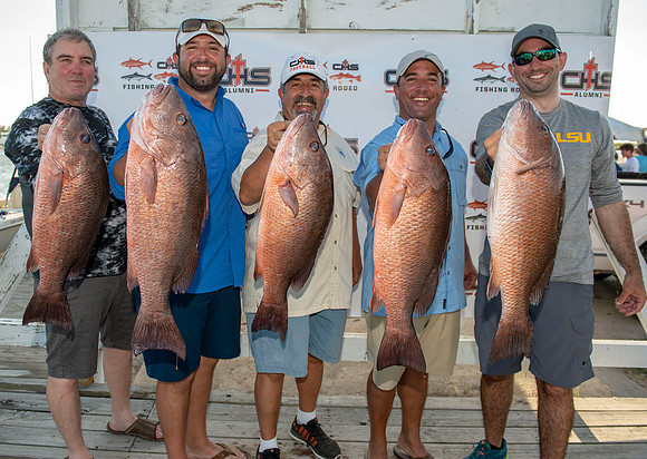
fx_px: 526
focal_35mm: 29
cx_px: 296
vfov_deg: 47.1
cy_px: 216
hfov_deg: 63.0
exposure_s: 1/200
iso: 100
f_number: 4.5
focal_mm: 26
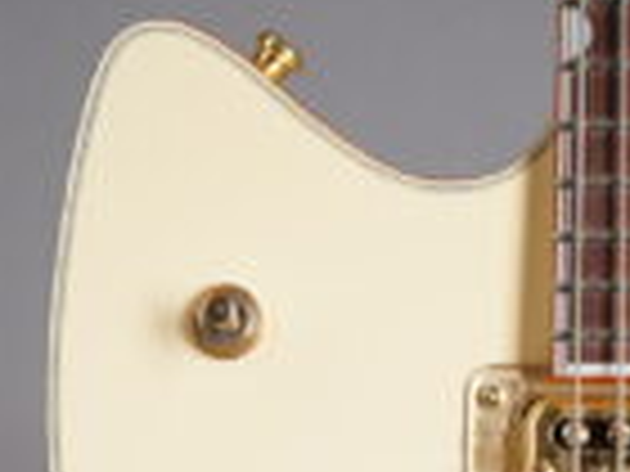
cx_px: 686
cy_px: 1227
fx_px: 5023
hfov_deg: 7.1
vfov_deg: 5.2
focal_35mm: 276
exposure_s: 1/160
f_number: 8
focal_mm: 70
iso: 160
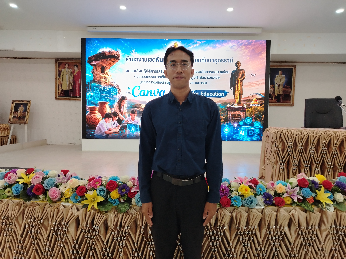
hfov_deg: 71.6
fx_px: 240
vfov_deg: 56.8
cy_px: 130
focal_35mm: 24
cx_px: 173
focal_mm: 5.25
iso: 409
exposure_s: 1/50
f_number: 1.75
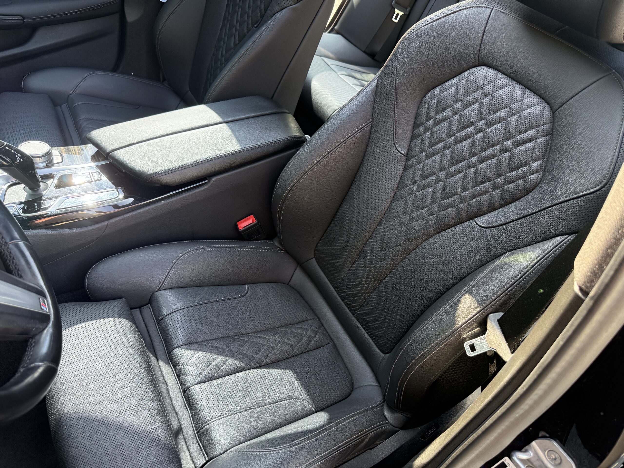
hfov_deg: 71.6
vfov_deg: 56.8
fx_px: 433
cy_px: 234
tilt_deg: -45.6
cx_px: 312
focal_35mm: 24
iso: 200
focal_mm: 6.76
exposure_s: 1/226
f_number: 1.78
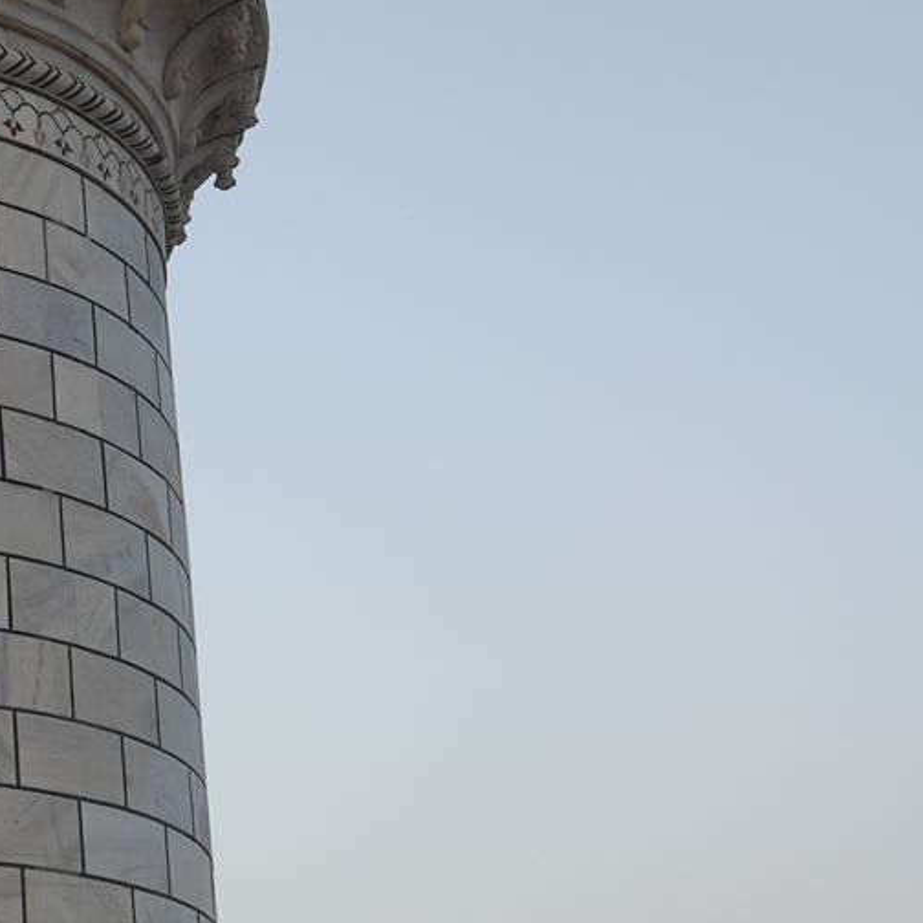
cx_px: -201
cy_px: 899
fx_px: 2444
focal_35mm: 81
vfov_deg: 20.8
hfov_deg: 20.0
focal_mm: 24
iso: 100
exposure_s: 1/100
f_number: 6.3
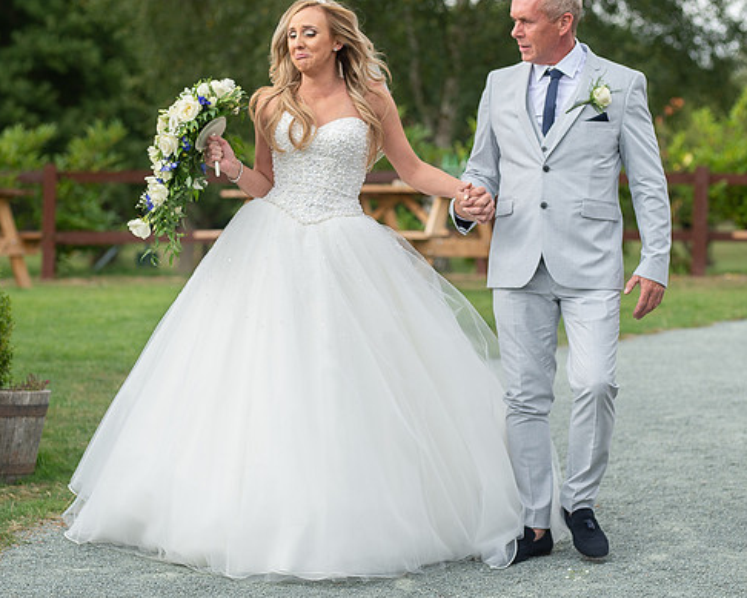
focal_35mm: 149
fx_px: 3295
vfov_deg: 10.4
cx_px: 384
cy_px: 291
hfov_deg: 12.9
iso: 100
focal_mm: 85
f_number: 3.2
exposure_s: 1/400
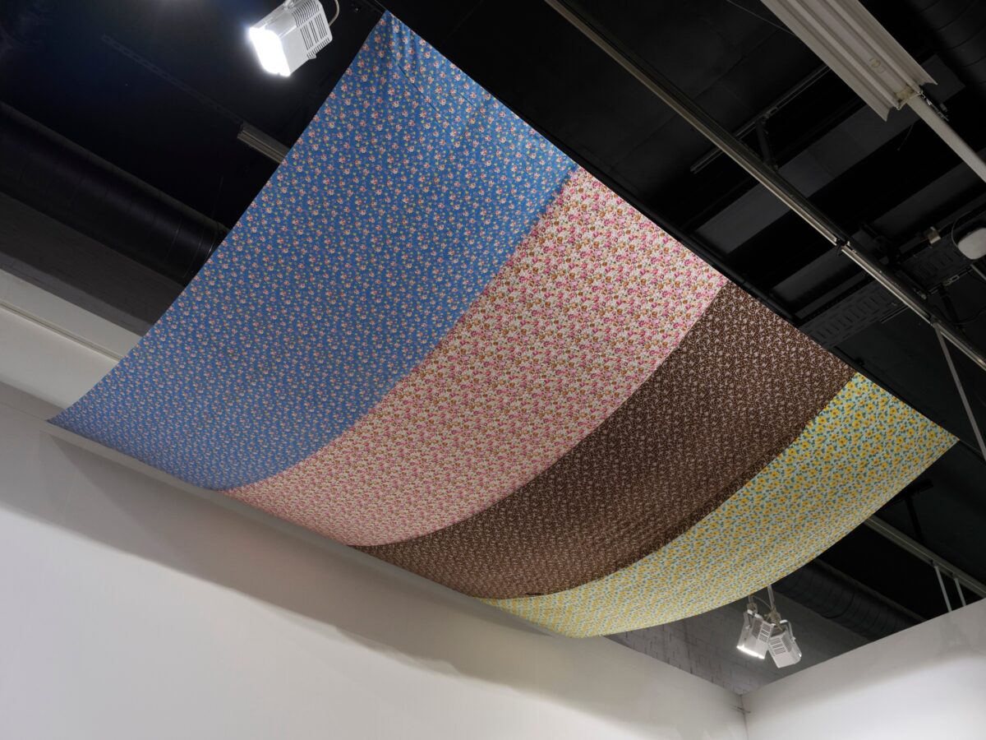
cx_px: 493
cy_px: 370
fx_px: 1025
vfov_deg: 39.7
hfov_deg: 51.4
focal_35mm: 36
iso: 1600
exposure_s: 1/50
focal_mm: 45
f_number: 7.1
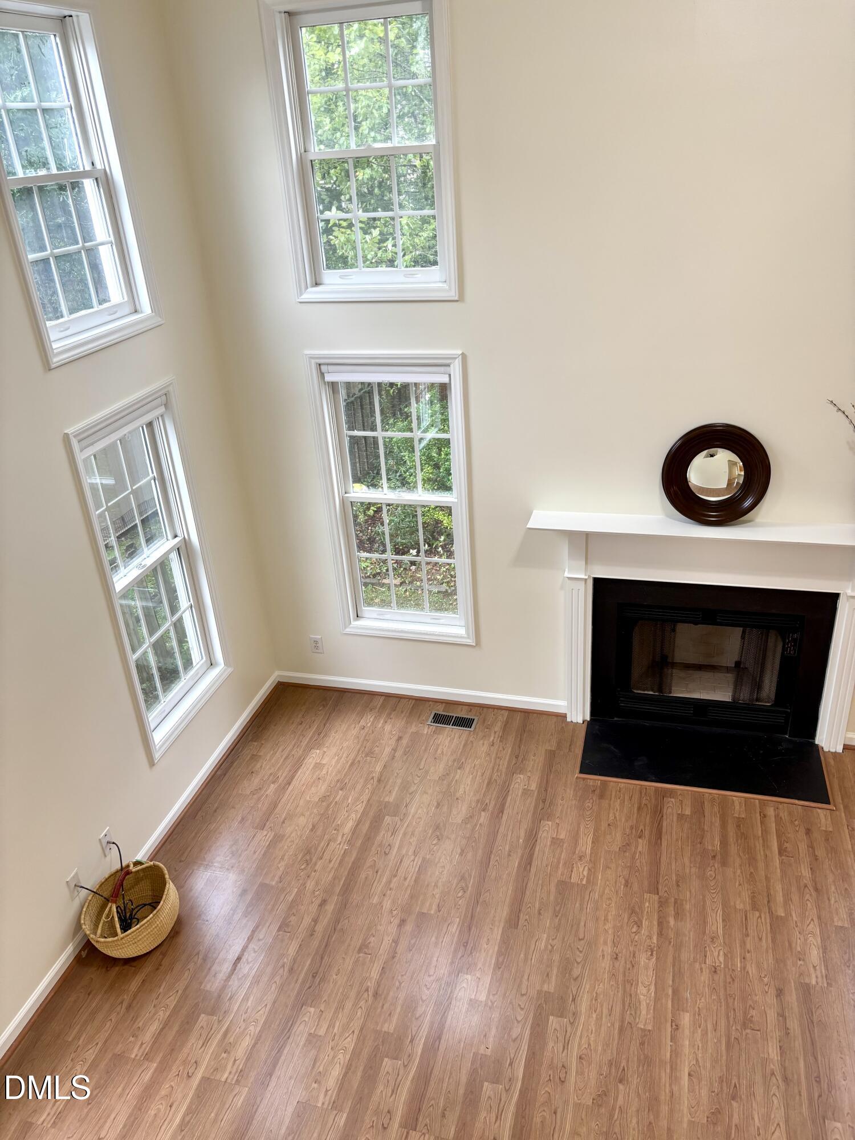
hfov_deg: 53.1
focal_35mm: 26
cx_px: 428
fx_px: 856
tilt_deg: -26.5
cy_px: 570
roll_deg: +3.5
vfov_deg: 67.3
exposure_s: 1/60
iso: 100
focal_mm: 5.96
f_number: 1.6
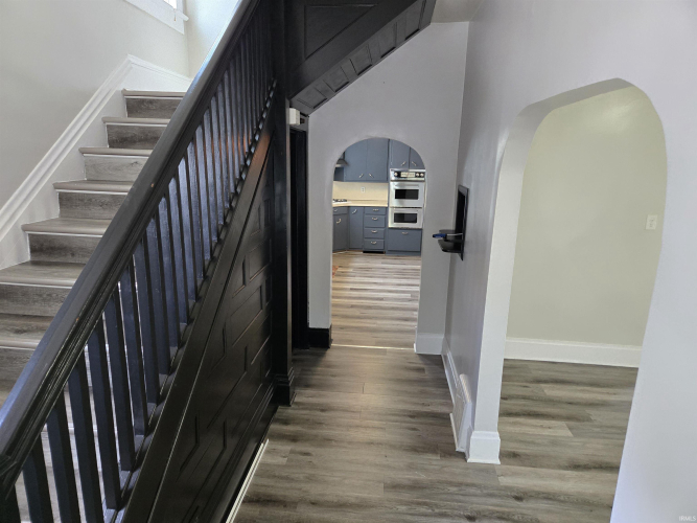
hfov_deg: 73.9
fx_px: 463
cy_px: 262
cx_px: 348
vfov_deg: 58.9
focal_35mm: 23
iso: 640
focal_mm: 5.4
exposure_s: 1/120
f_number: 1.8
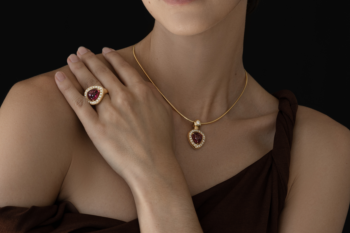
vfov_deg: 16.8
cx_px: 178
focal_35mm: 81
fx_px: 787
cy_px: 56
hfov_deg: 25.1
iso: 125
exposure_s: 1/125
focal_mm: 49
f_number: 8
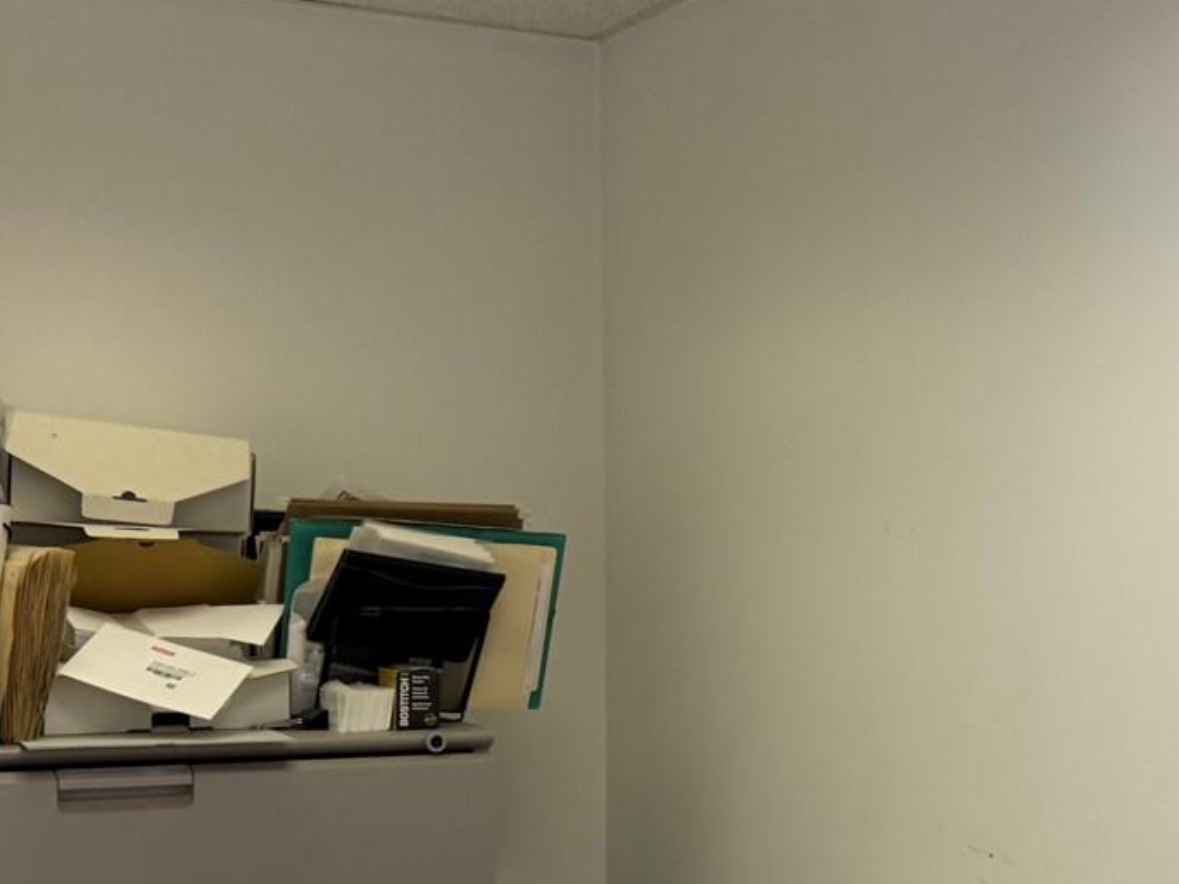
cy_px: 682
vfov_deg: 20.3
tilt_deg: +0.8
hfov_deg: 26.5
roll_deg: -0.9
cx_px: 948
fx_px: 2452
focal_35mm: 72
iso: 100
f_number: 1.78
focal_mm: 6.76
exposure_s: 1/120
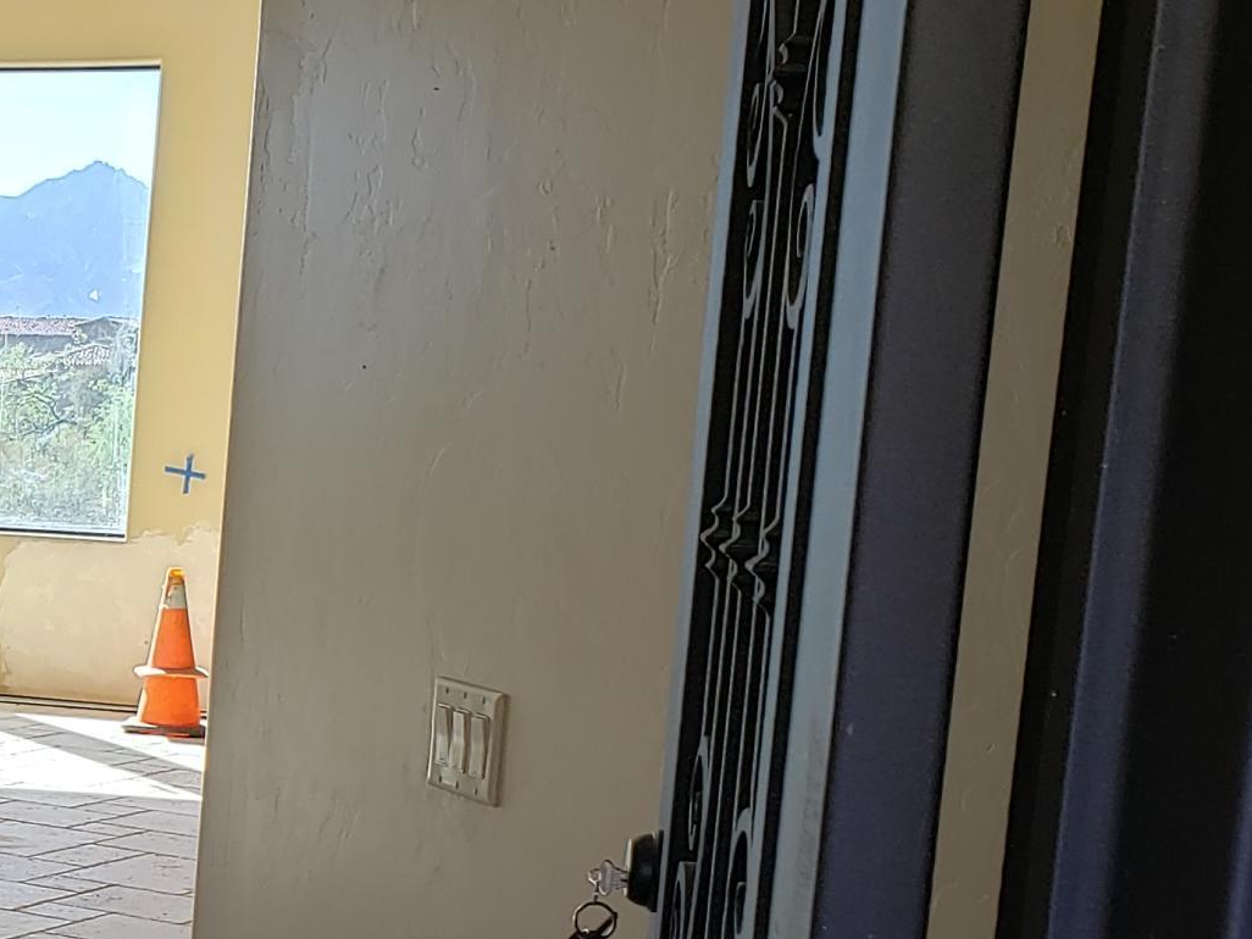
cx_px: -498
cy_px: 767
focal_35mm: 76
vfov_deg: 19.2
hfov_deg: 22.2
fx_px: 2749
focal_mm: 4.3
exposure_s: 1/116
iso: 50
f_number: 2.4
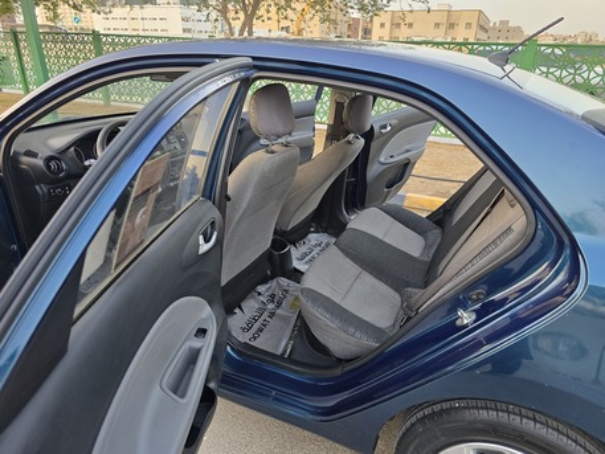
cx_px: 302
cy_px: 227
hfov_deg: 73.9
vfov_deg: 58.9
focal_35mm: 23
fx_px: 402
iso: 200
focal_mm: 6.3
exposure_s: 1/180
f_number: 1.7
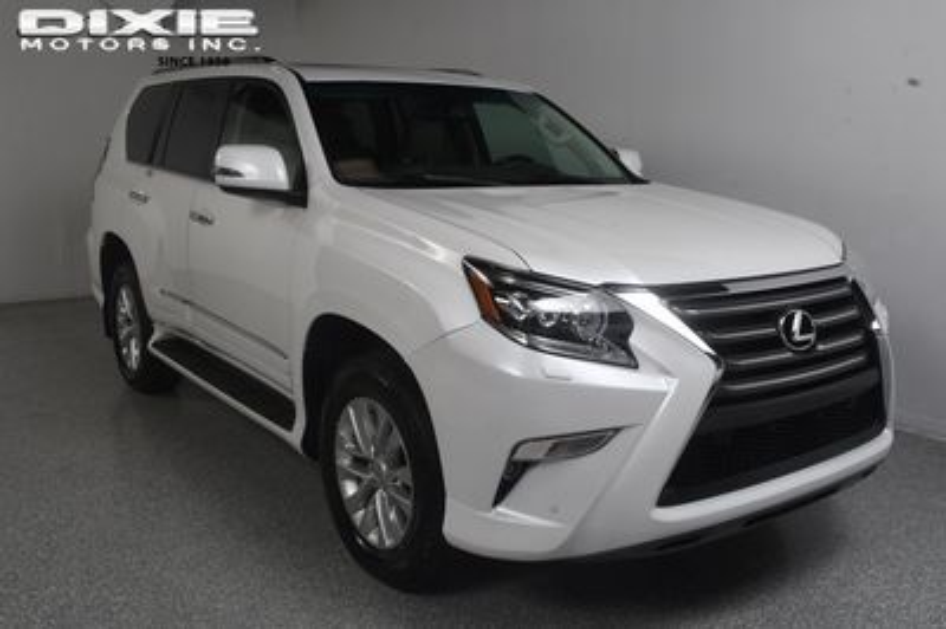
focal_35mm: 34
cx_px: 473
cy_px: 314
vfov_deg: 38.8
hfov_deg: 55.8
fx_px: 893
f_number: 14
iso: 100
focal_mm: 23
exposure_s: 1/160
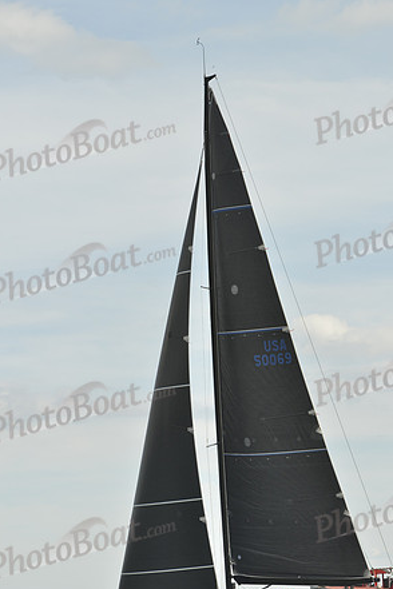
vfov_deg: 14.9
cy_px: 322
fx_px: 2260
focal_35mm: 138
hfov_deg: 9.9
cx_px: 245
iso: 200
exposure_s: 1/1250
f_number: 5.6
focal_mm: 105
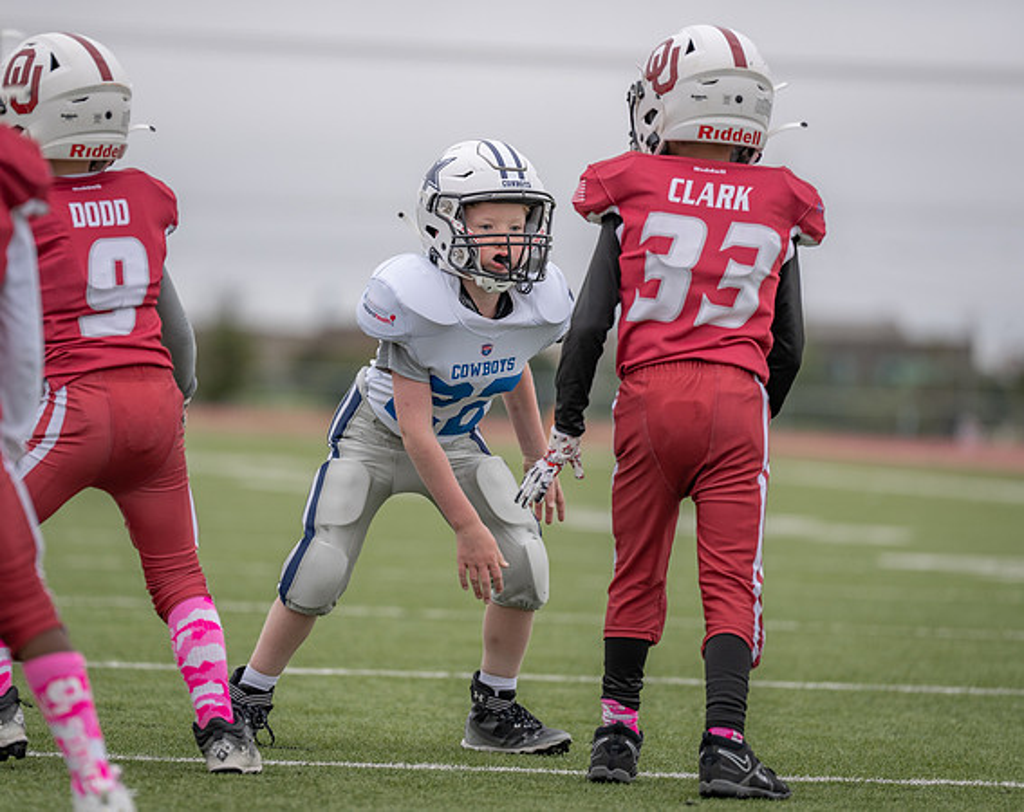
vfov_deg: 6.0
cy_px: 404
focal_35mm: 256
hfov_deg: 7.6
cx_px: 418
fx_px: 7747
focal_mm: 200
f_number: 2.8
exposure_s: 1/1250
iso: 200
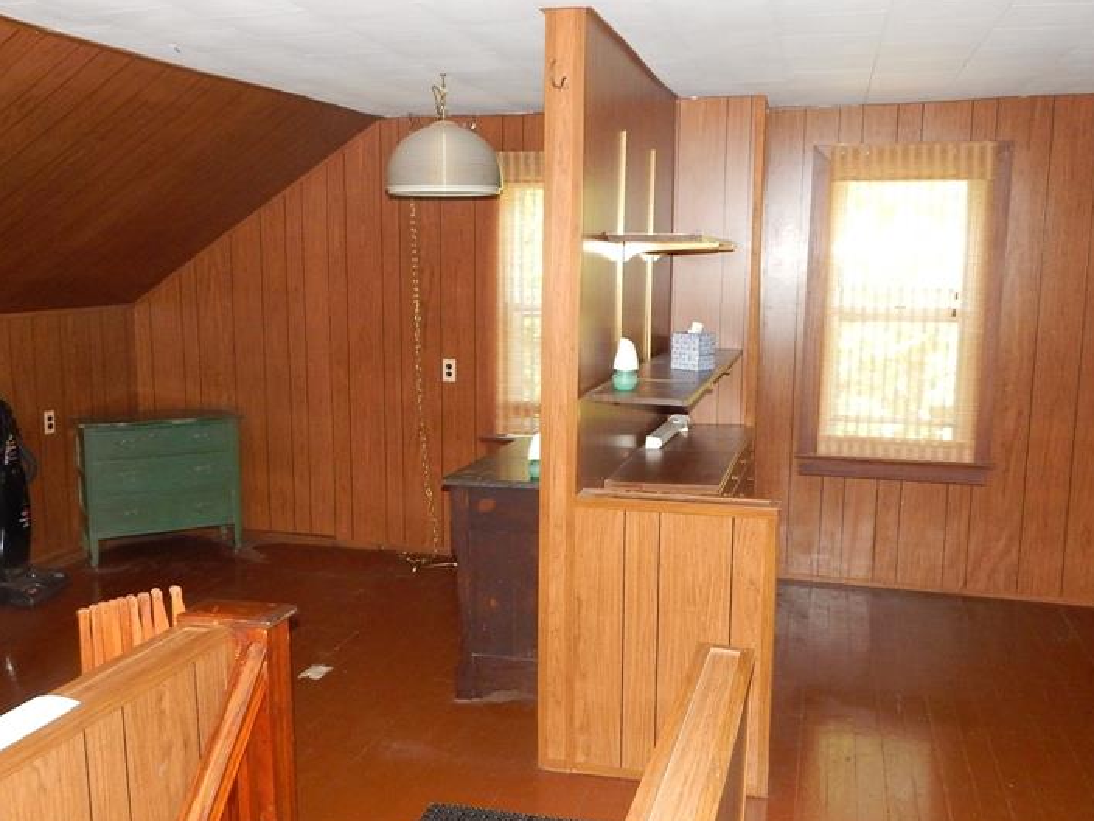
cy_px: 415
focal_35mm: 32
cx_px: 521
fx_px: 1011
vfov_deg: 44.2
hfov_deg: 56.8
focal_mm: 4
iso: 450
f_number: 3
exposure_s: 1/30
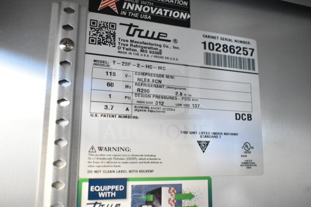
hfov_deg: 57.2
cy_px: 104
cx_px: 156
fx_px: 285
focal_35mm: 33
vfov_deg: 40.0
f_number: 3.8
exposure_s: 1/30
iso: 7200
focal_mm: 22
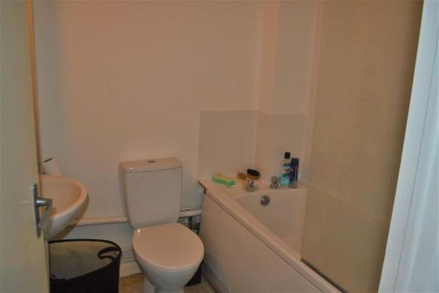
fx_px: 366
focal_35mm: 30
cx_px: 220
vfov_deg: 43.6
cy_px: 146
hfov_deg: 61.9
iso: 360
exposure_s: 1/60
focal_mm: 20
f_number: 3.8
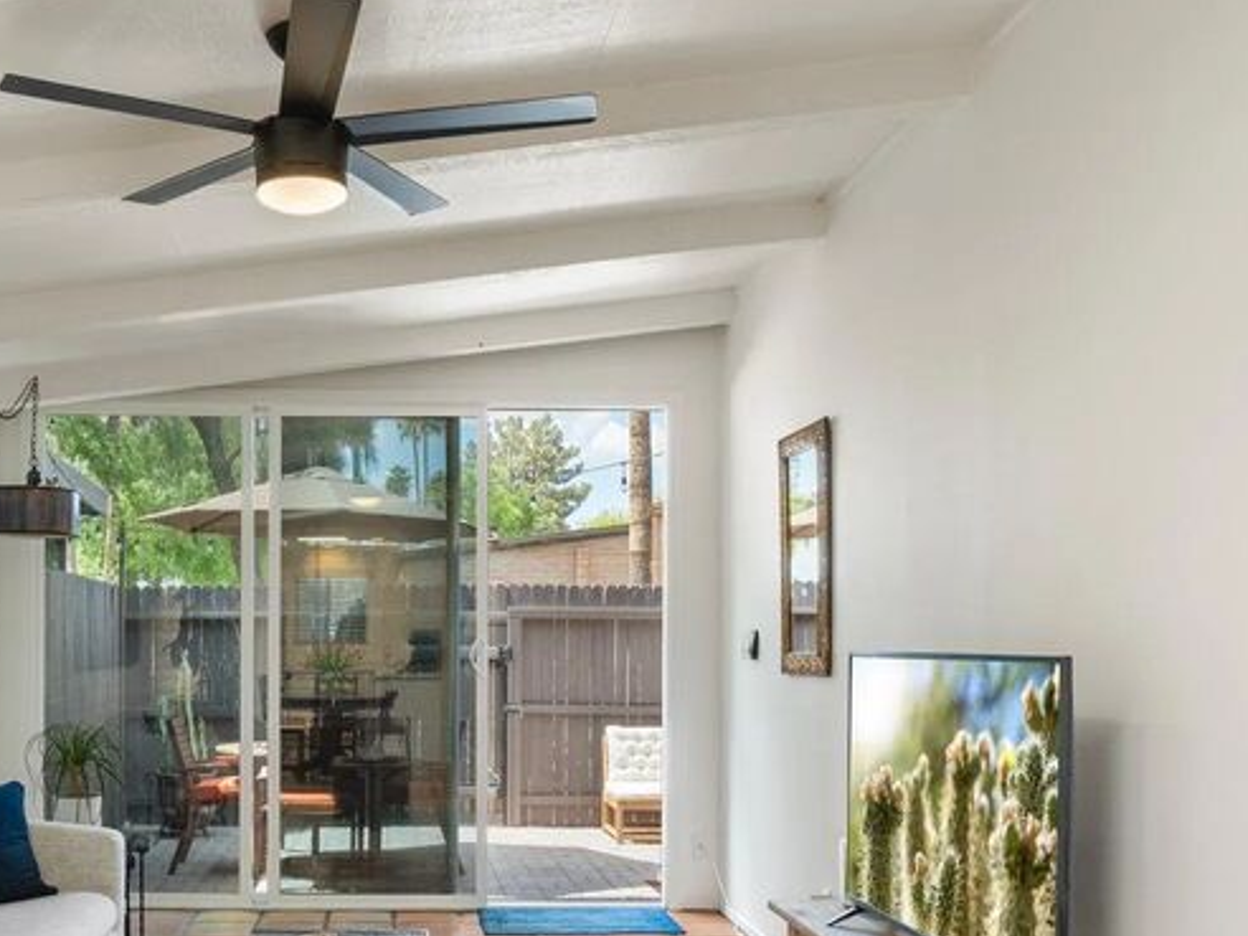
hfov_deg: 50.3
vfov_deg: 39.1
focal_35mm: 36
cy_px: 633
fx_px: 1298
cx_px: 406
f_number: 8
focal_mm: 18
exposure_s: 1/13
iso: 1000
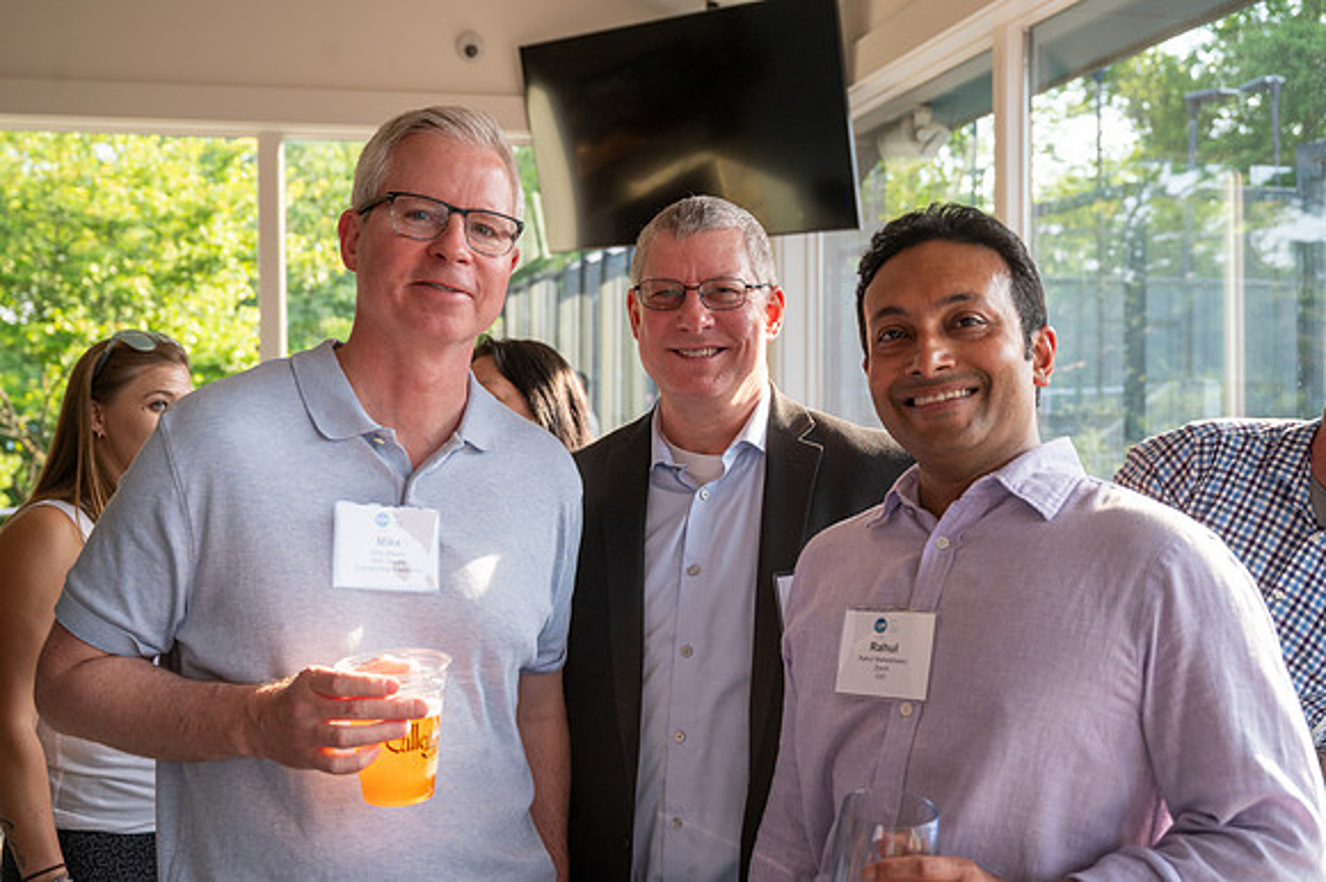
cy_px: 441
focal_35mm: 39
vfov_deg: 34.2
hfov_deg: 49.6
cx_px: 663
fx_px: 1436
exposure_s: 1/400
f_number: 4.5
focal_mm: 39
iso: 640
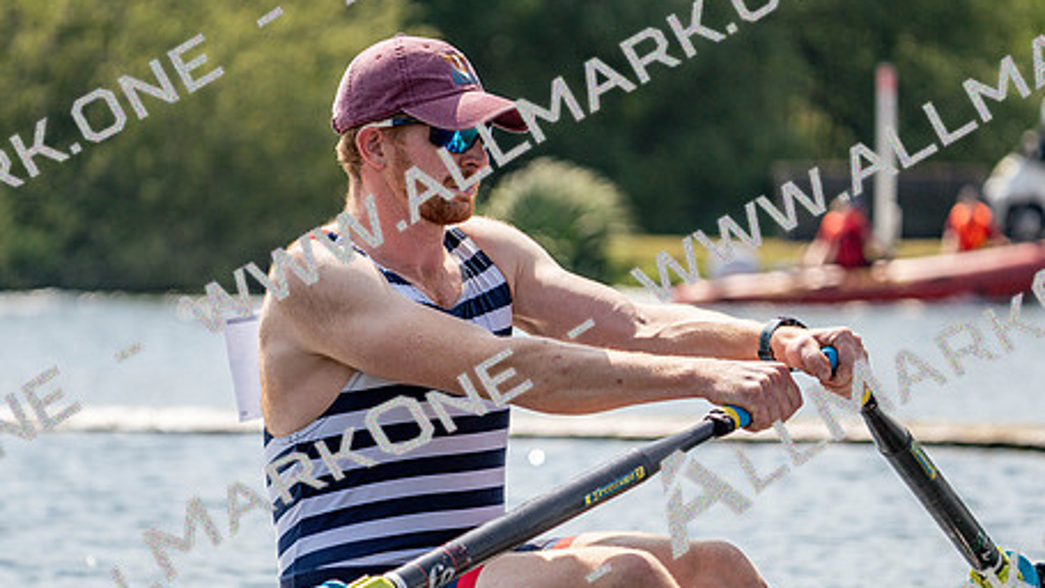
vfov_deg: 4.6
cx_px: 464
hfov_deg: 8.1
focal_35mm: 267
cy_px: 341
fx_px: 7399
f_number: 5.6
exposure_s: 1/1600
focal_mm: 200
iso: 250
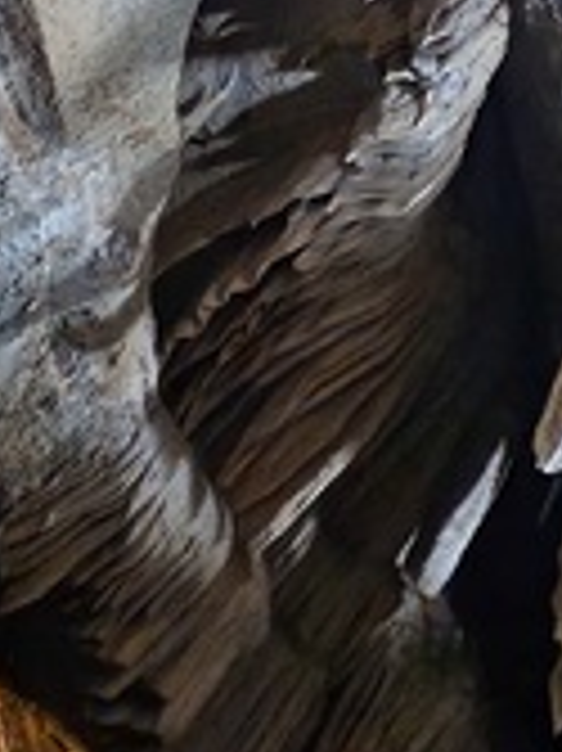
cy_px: 54
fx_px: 1756
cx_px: 288
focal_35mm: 81
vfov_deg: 23.4
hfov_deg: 18.2
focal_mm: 4.3
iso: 400
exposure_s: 1/13
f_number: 1.5
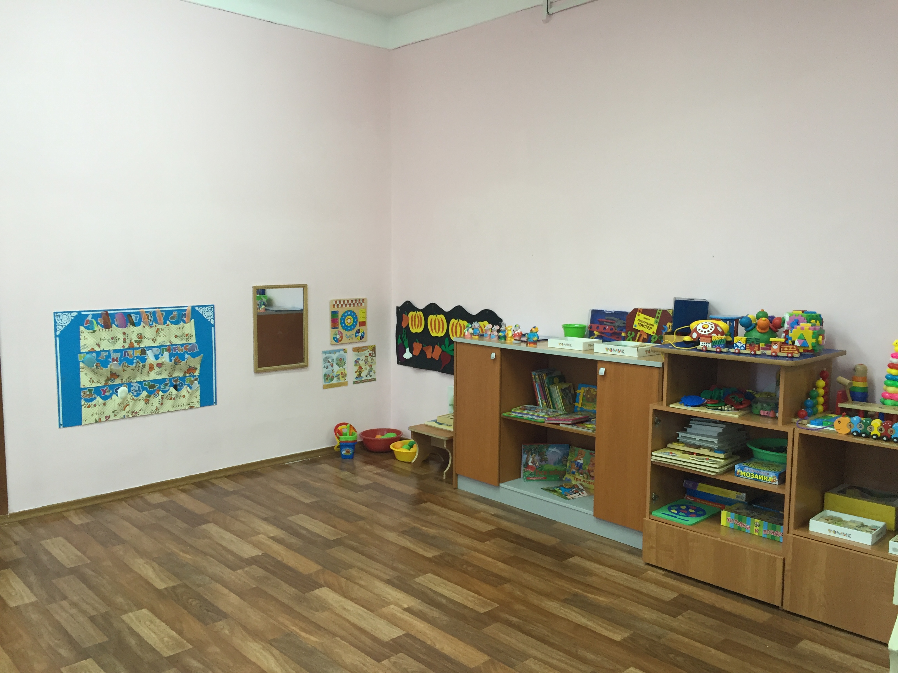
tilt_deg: -6.6
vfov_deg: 48.2
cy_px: 336
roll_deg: -1.6
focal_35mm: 29
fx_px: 752
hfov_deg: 61.7
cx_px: 449
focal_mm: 4.15
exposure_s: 1/33
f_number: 2.2
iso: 100
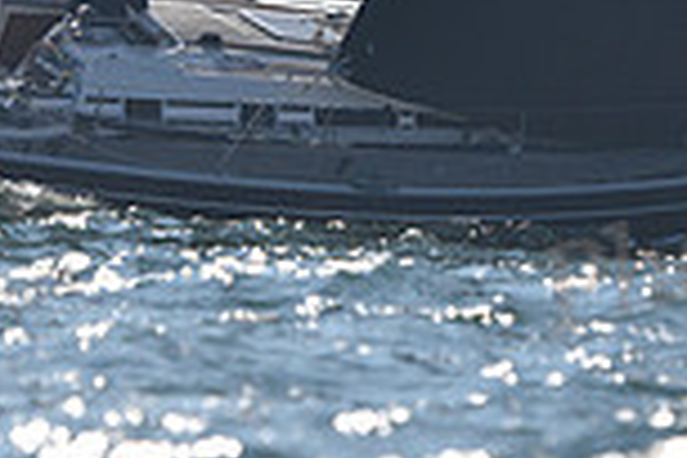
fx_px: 11926
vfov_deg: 2.2
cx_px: 314
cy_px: 47
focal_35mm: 625
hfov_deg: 3.3
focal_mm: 165
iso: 250
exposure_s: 1/2500
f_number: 4
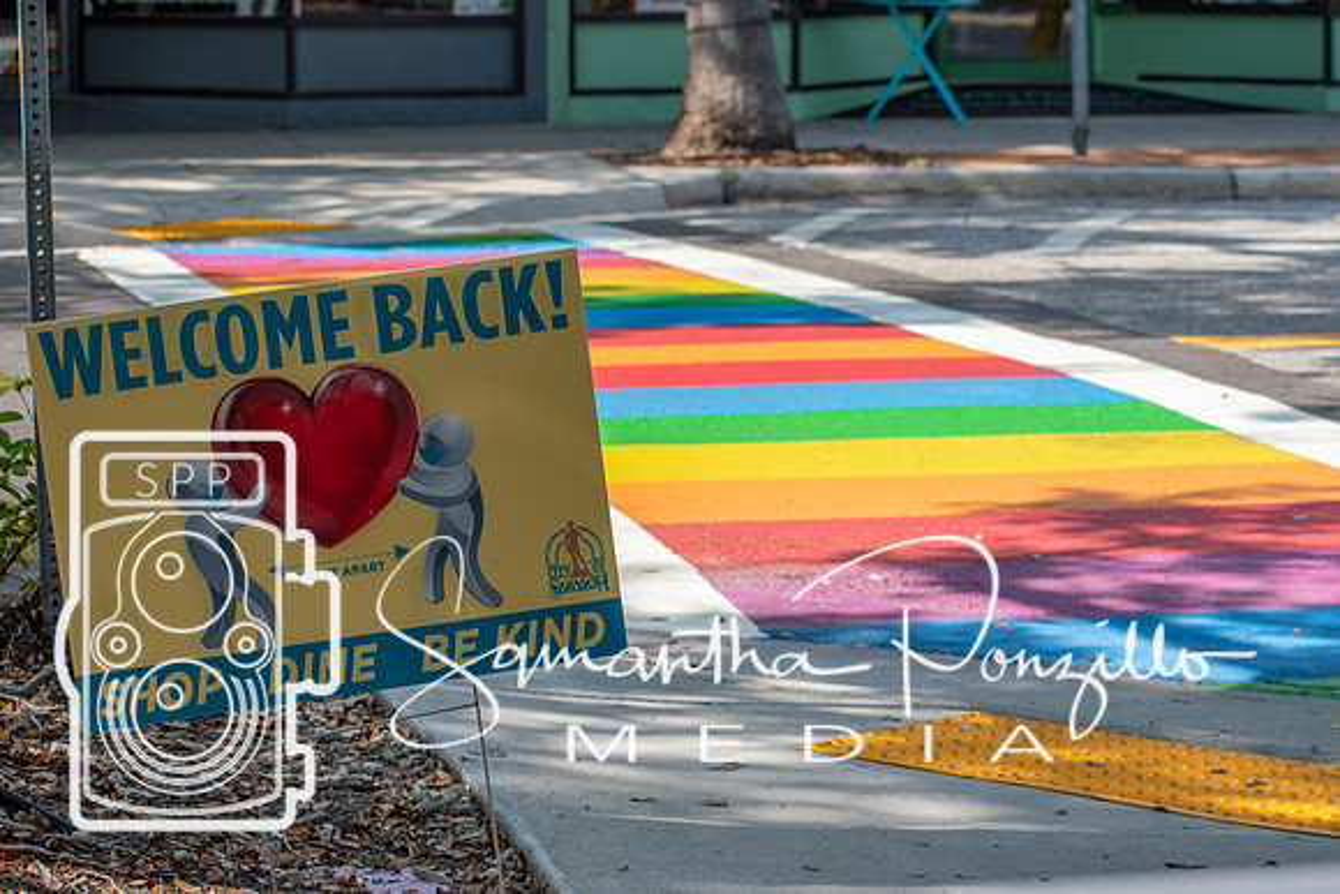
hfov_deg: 17.0
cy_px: 499
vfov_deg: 11.4
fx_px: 4488
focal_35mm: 121
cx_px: 759
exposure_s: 1/640
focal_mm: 70
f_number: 5.6
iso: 200
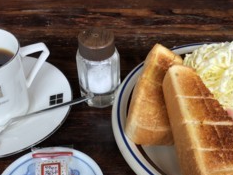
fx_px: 364
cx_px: 133
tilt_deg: -49.6
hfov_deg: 35.5
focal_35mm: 54
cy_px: 135
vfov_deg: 26.6
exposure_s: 1/120
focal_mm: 4
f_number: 1.8
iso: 50
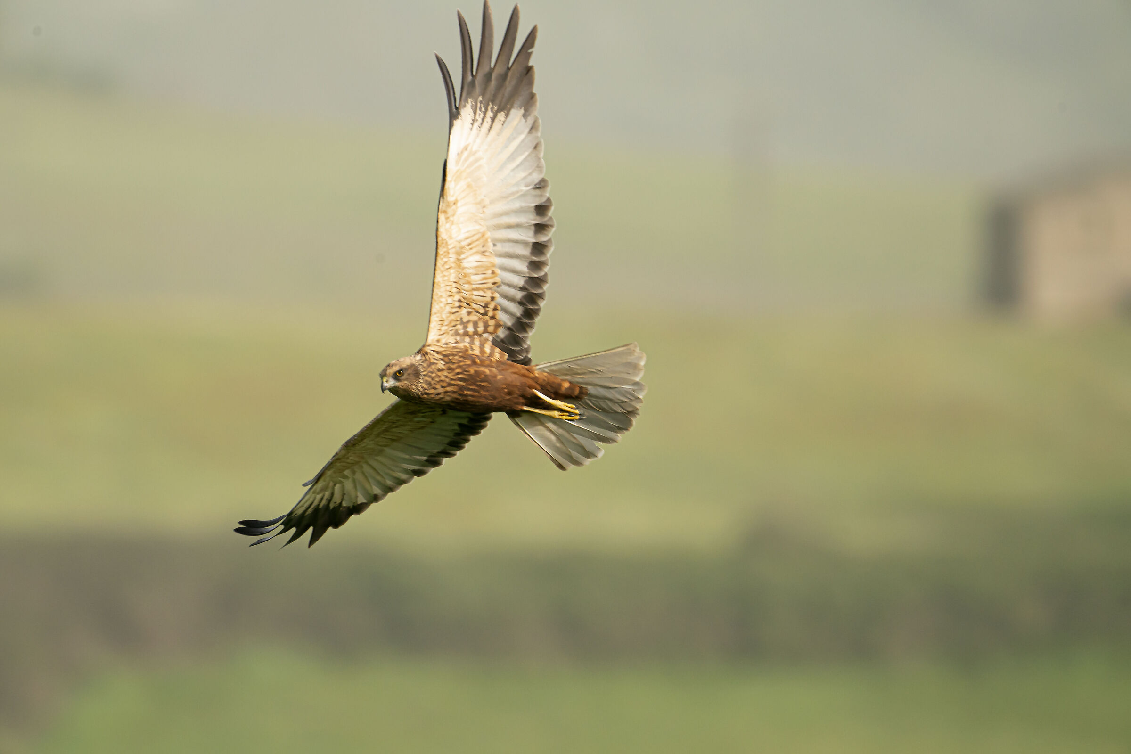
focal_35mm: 840
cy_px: 377
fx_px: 26388
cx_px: 566
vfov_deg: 1.6
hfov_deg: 2.5
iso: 2000
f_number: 10
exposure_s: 1/2000
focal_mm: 840
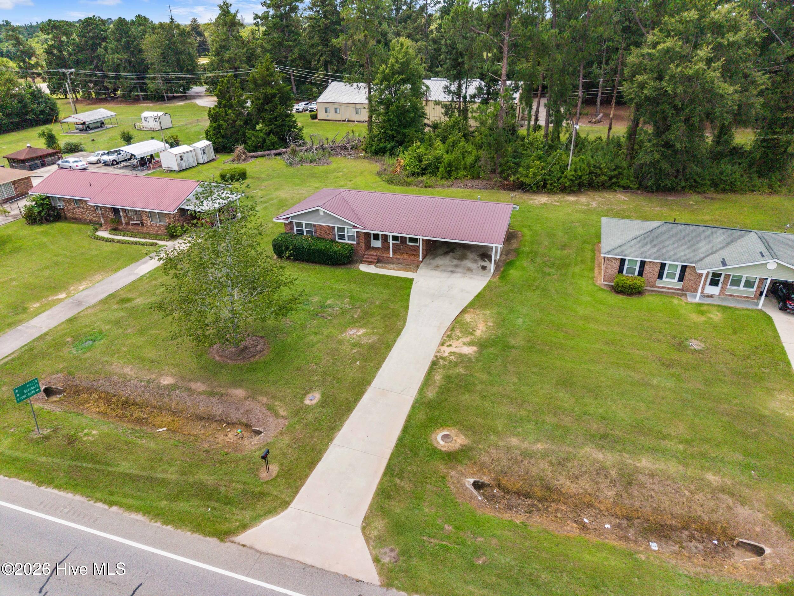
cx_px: 397
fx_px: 550
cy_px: 298
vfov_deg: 56.8
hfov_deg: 71.6
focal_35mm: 24
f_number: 1.8
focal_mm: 8.67
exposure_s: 1/3200
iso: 200
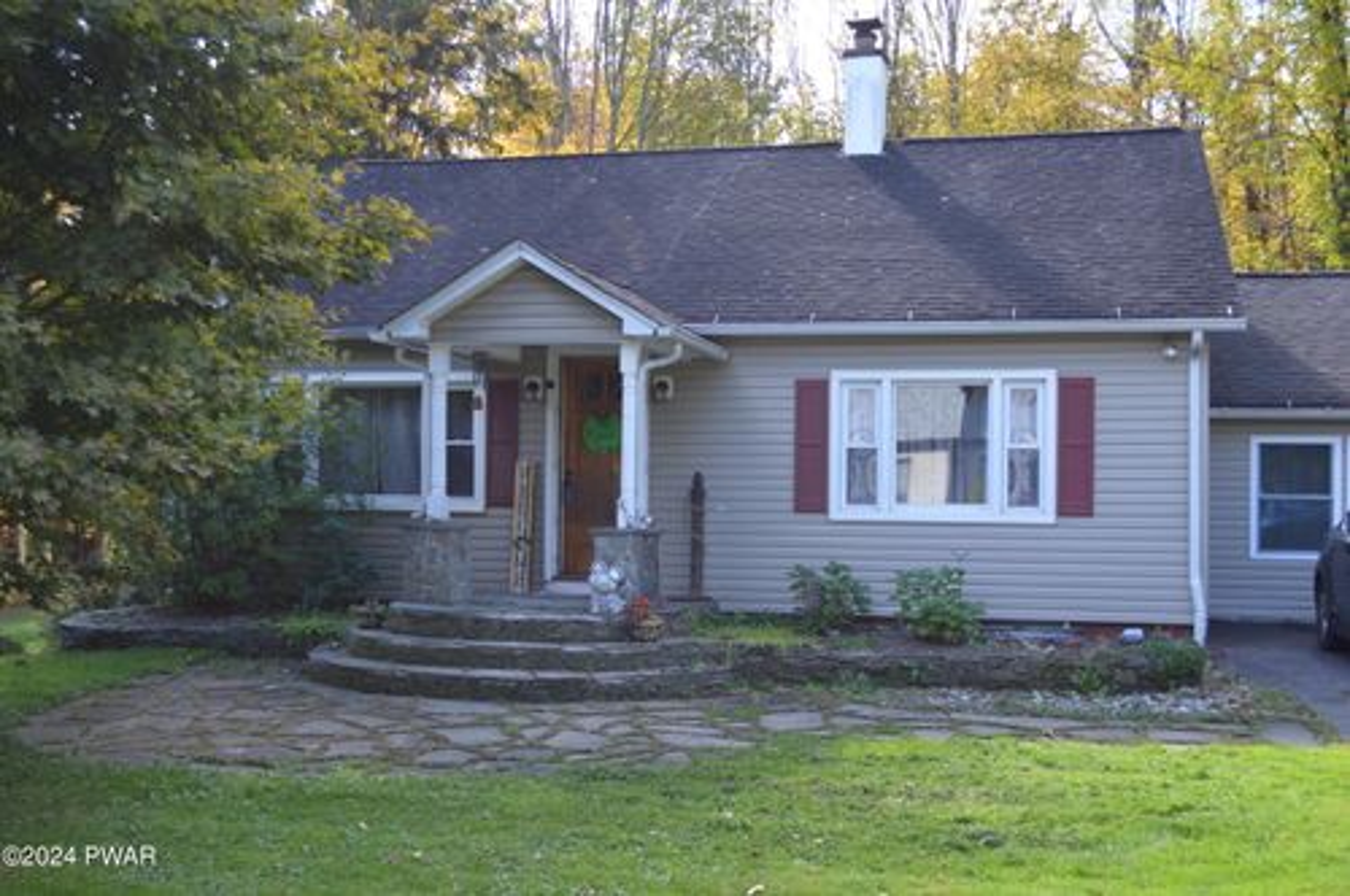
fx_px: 1461
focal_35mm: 39
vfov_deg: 34.1
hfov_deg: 49.6
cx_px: 675
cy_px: 448
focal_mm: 26
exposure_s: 1/125
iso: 250
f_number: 5.6
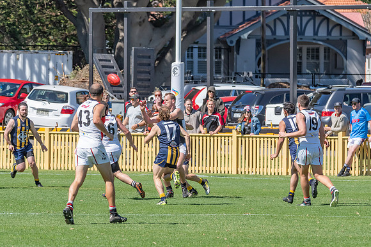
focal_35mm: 456
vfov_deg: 3.0
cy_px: 123
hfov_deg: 4.5
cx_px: 191
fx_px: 4697
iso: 800
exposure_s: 1/1600
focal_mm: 280
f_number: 13
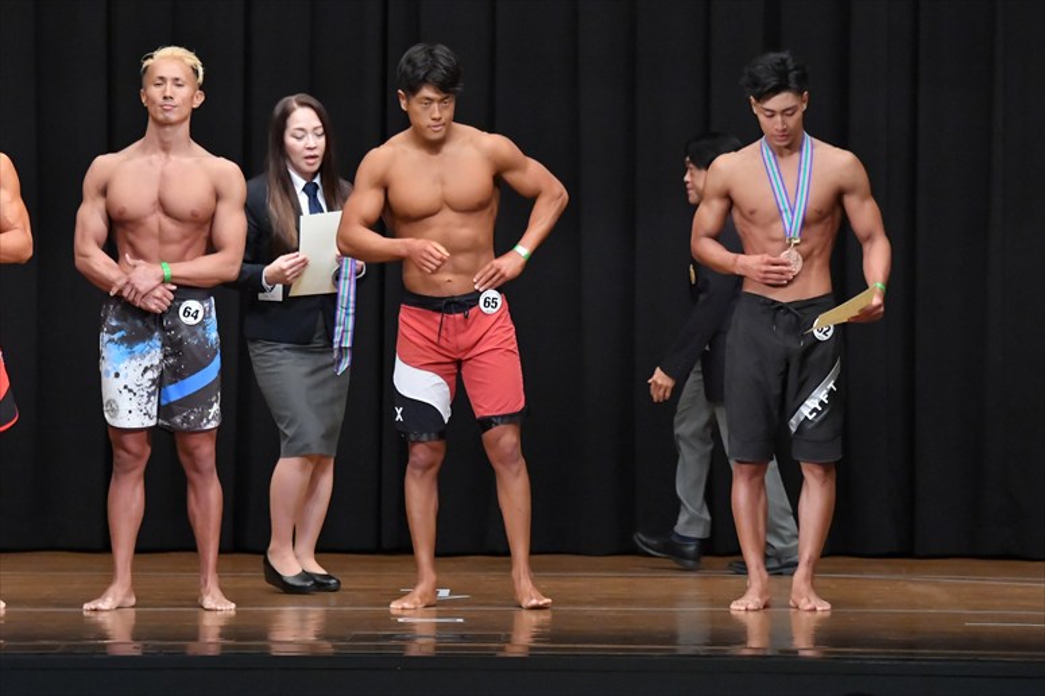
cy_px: 348
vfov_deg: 6.8
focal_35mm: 202
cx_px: 522
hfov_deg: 10.2
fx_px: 5861
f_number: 5.6
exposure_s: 1/400
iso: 8000
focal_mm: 135
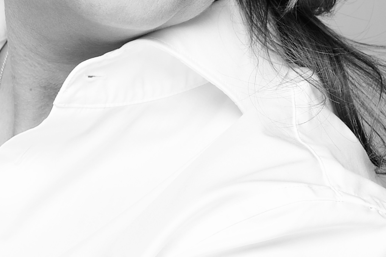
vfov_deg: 6.1
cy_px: 66
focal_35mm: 223
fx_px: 2389
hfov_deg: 9.2
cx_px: 11
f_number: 8
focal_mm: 50
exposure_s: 1/125
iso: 100
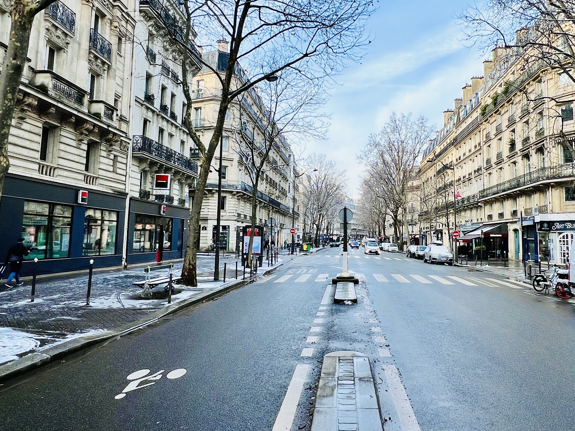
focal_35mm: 25
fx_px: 415
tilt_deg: +6.4
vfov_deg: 54.7
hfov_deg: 68.9
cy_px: 192
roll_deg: -0.8
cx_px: 336
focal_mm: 1.57
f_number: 1.8
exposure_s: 1/453
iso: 32
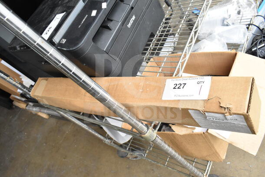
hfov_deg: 61.9
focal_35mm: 30
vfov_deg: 43.6
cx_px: 132
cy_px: 88
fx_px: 221
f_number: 8
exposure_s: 1/250
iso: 1600
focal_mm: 20
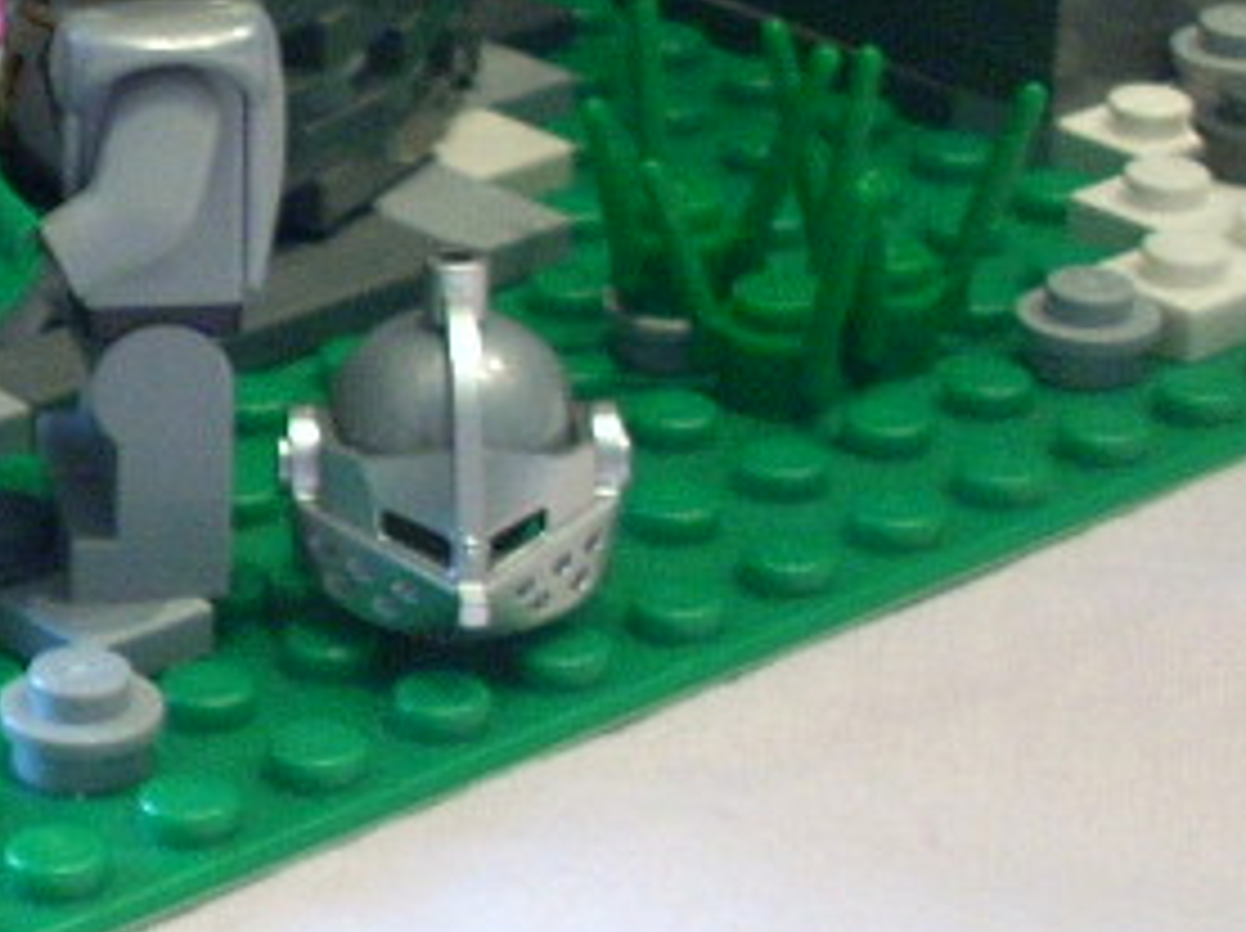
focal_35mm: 137
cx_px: -234
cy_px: 275
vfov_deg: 10.8
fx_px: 4925
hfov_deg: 14.0
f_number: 2.8
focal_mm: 6.2
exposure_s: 1/12.9
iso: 200
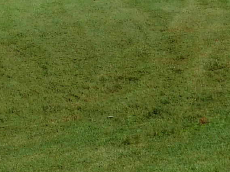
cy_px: -175
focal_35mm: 237
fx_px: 1574
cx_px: 44
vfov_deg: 6.1
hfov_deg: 8.3
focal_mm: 8
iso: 125
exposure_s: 1/640
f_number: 7.4
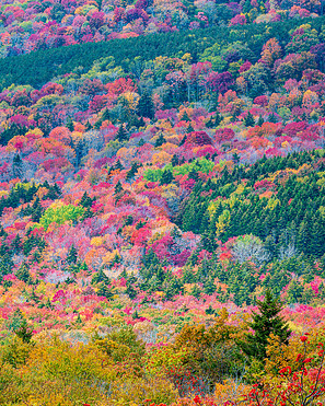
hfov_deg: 5.7
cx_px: 163
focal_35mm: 273
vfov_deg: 7.1
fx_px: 3281
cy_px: 213
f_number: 13
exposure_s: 1/40
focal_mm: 160
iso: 100
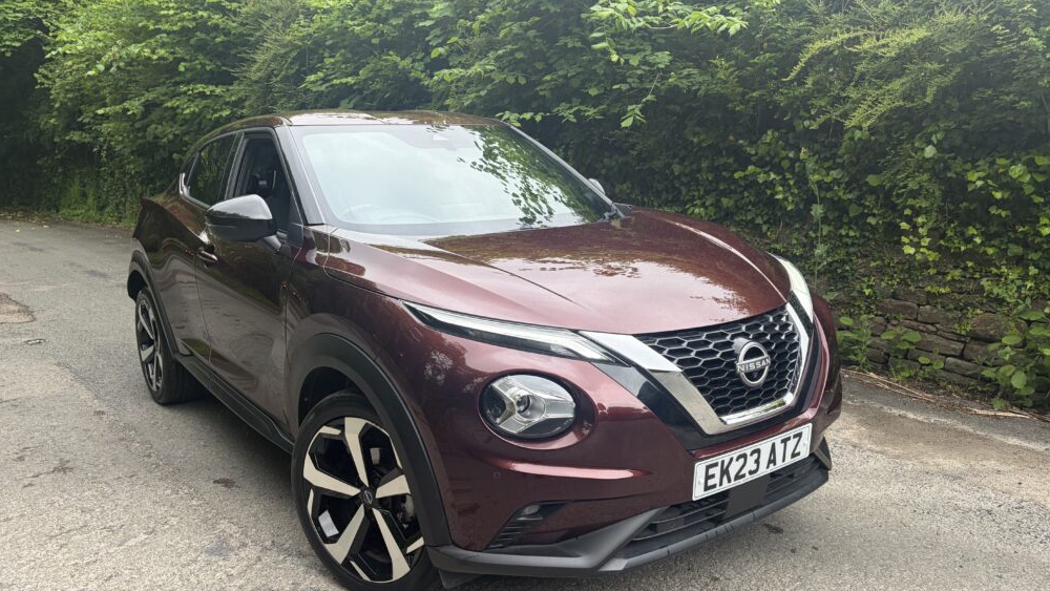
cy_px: 332
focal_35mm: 29
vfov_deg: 40.1
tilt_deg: -12.8
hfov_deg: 66.1
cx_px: 532
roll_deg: -2.1
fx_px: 808
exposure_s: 1/310
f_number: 1.6
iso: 50
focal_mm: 5.96
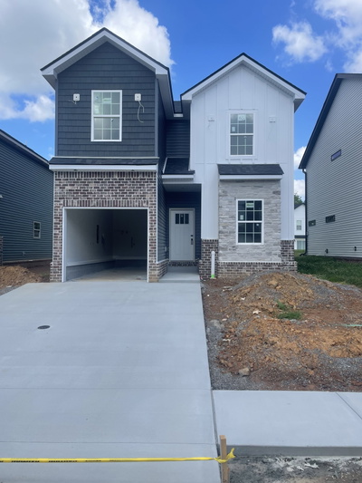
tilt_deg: +1.8
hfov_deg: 53.1
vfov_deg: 67.3
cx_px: 181
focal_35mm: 26
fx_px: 362
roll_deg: -0.5
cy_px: 242
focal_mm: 4.2
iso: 32
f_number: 1.6
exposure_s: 1/2020
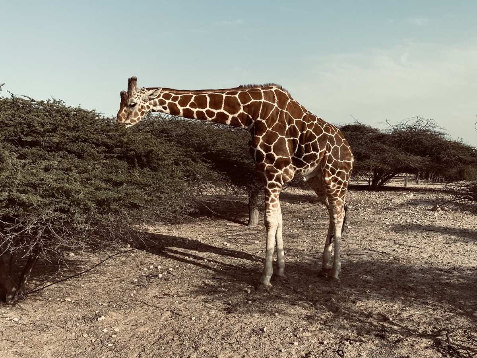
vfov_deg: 53.1
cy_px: 179
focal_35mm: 26
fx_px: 358
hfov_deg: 67.3
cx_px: 238
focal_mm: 4.25
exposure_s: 1/3205
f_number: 1.8
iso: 32
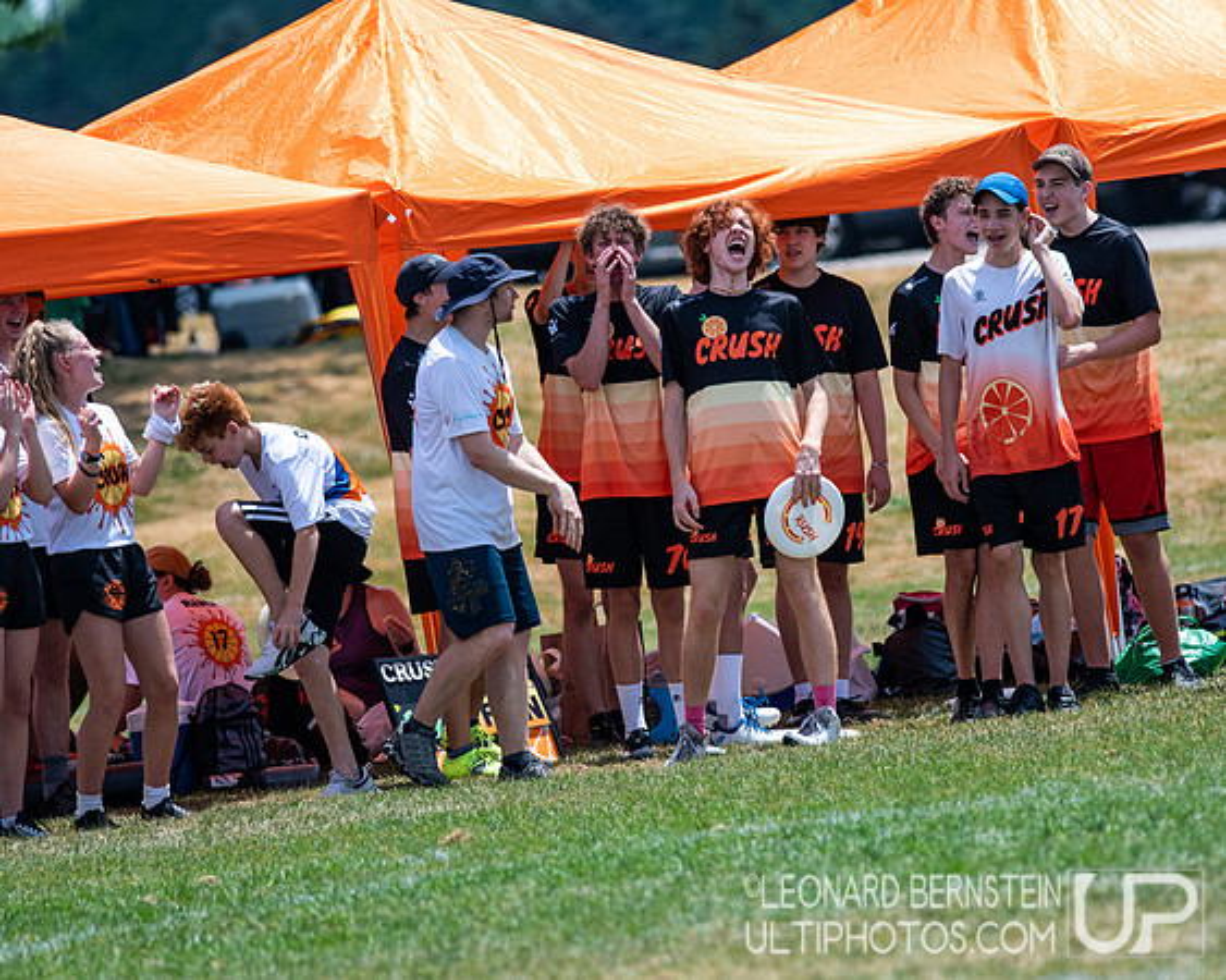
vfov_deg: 2.9
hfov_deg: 3.7
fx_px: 19123
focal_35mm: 527
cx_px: 723
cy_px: 470
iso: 400
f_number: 5
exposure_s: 1/2500
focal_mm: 300
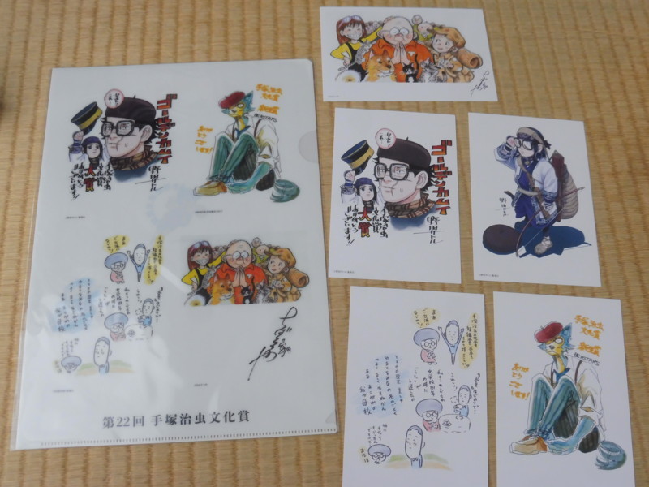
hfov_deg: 47.9
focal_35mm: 39
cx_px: 324
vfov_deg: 36.8
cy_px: 244
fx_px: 731
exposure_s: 1/60
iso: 400
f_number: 3.9
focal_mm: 6.9
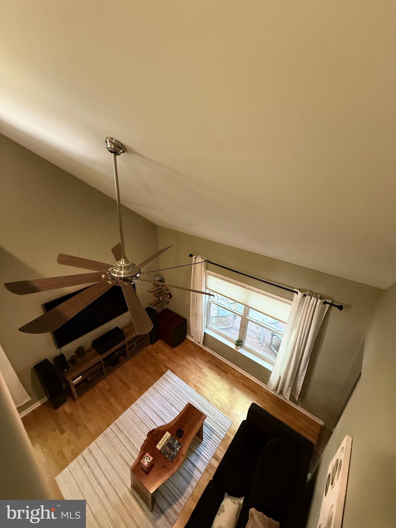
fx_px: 214
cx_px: 198
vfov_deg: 102.1
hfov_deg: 85.7
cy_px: 264
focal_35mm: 14
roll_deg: -2.6
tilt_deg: -24.0
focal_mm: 2.22
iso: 500
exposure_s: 1/60
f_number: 2.2
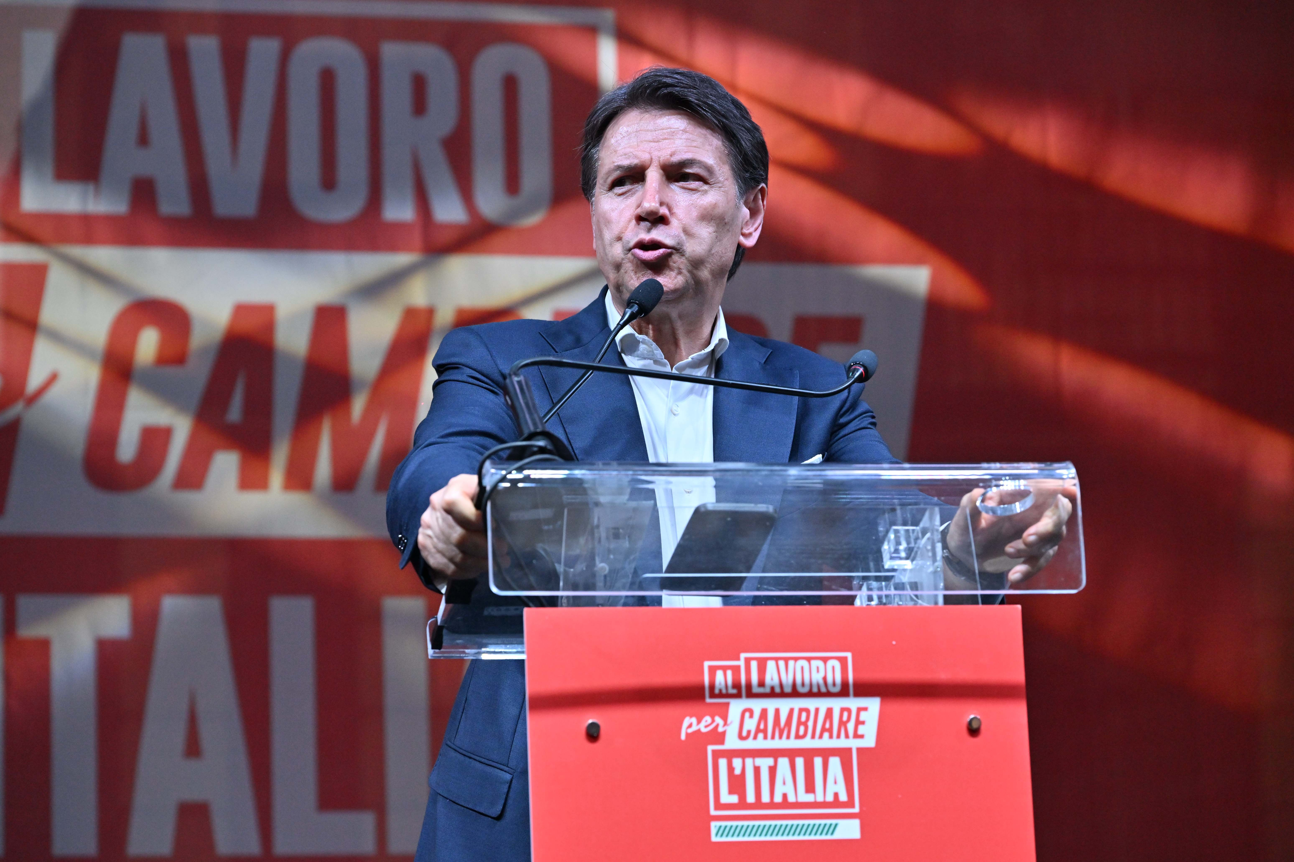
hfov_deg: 21.2
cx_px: 647
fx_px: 3450
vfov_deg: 14.3
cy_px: 431
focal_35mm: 96
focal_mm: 96
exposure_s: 1/1000
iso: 1600
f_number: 5
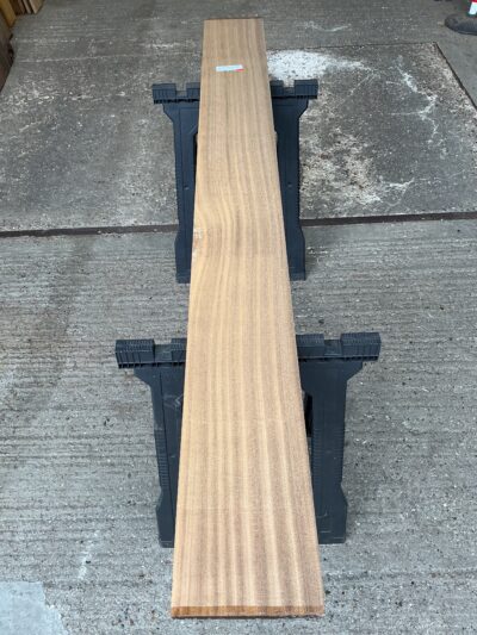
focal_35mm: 29
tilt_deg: -51.3
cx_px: 238
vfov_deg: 61.6
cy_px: 318
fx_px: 533
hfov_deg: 48.2
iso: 32
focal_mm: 3
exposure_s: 1/100
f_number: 1.8
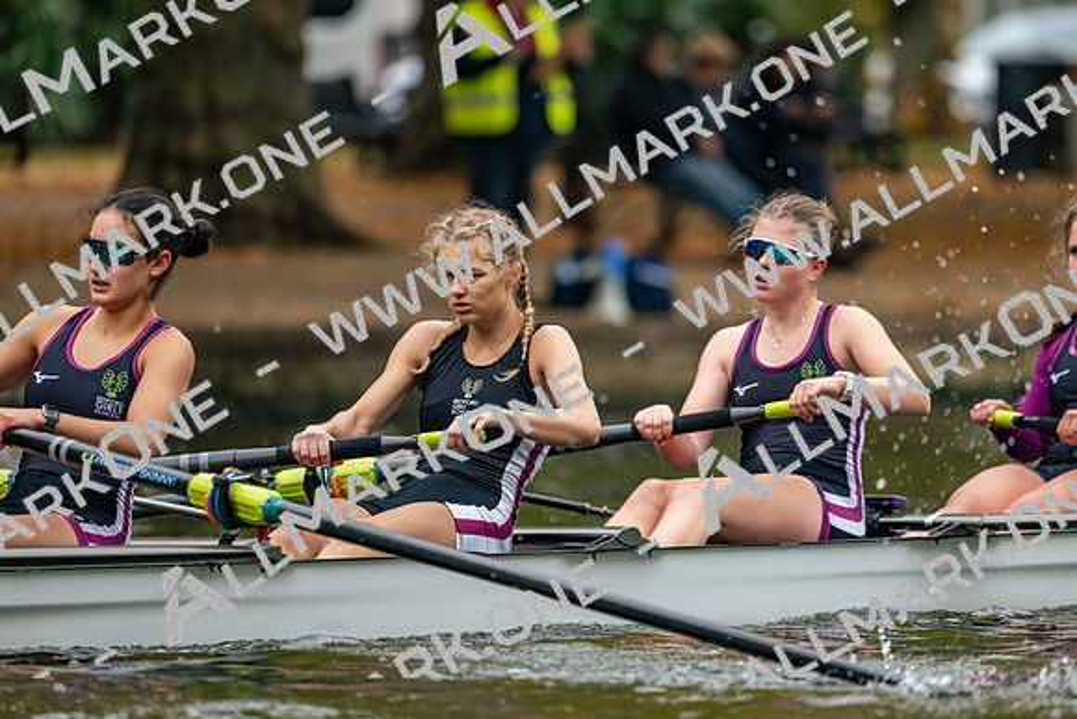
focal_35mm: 400
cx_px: 538
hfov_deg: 5.2
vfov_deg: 3.4
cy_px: 360
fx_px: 11969
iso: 2200
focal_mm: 400
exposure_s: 1/2500
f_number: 4.5
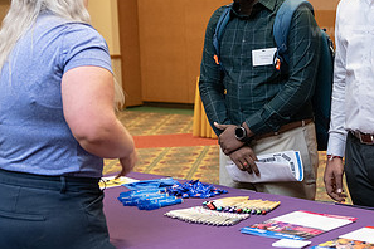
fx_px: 852
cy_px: 57
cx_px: 253
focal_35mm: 82
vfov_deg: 16.6
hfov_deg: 24.6
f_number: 3.2
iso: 1600
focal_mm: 42
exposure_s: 1/200
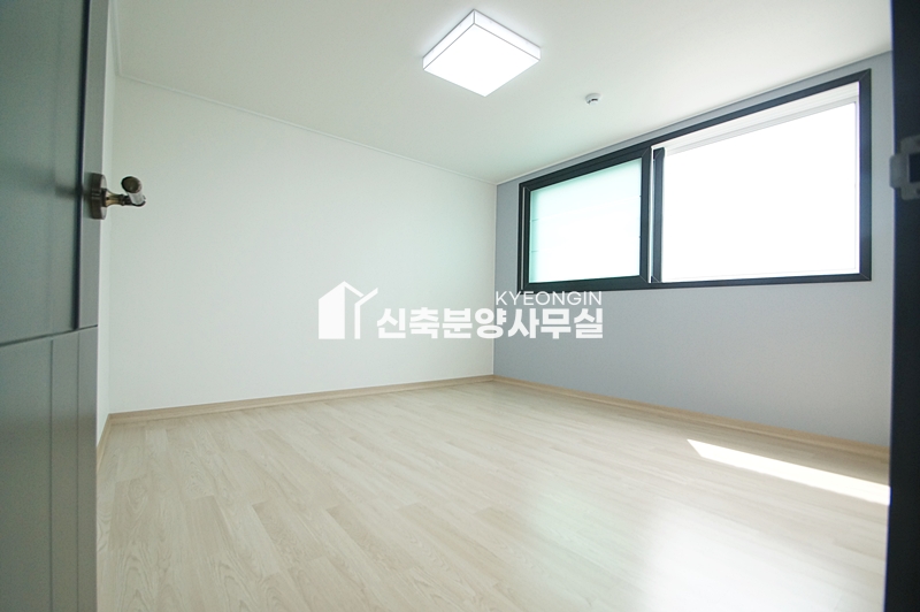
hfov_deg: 100.4
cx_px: 460
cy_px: 306
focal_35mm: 15
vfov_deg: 77.2
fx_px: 383
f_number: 4
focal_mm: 10
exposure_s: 1/640
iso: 800
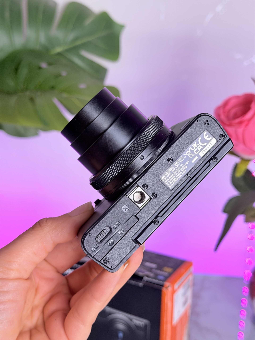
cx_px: 128
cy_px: 170
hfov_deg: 30.3
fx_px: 471
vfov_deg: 39.7
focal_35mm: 48
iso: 80
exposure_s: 1/87
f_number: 1.78
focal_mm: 6.76
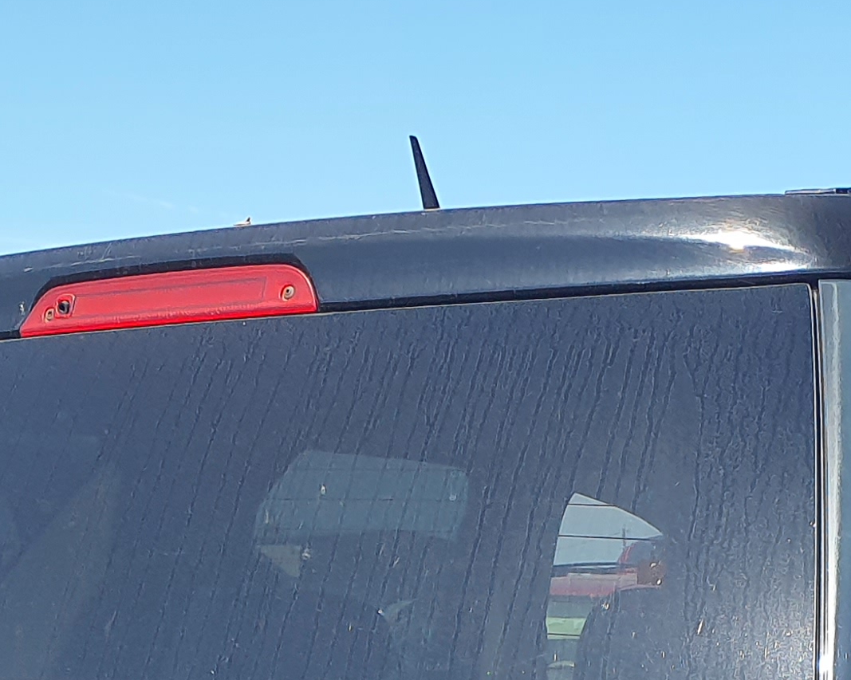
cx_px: 530
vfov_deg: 13.7
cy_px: 1158
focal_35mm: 102
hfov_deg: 18.8
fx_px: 2568
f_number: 1.9
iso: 40
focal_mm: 3.58
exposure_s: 1/950
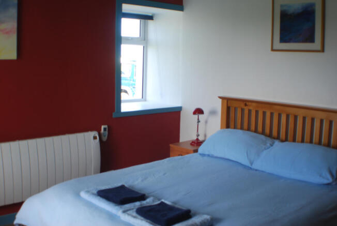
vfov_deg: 25.8
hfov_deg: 37.8
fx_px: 492
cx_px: 168
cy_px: 113
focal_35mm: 52
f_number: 4
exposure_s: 1/30
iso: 220
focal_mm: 35
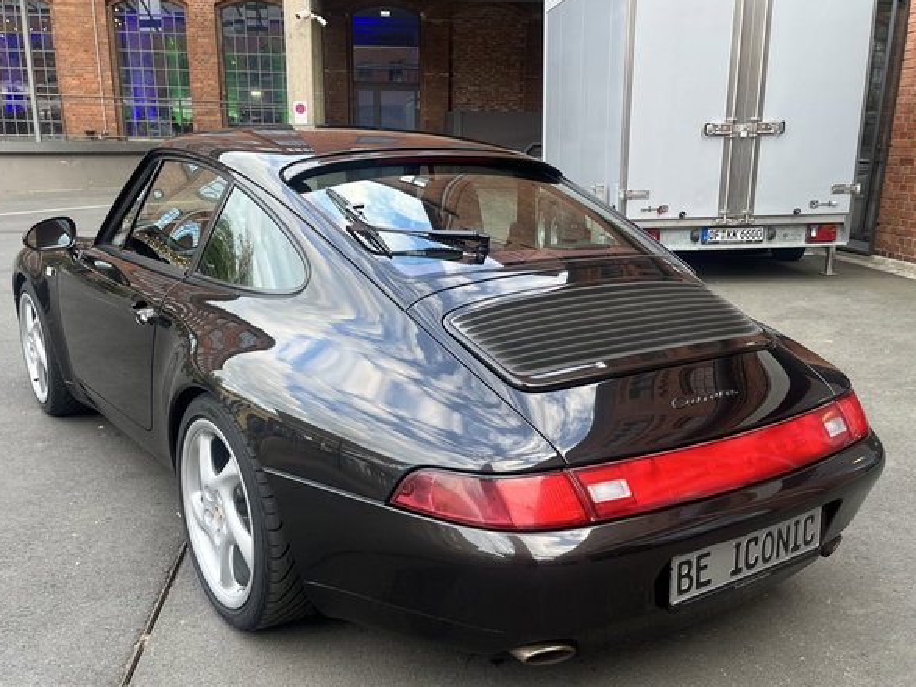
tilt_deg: -18.0
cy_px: 440
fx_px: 900
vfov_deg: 41.4
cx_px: 456
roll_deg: -0.7
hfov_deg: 54.0
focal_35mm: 34
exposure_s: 1/121
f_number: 1.6
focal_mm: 5.1
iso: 80
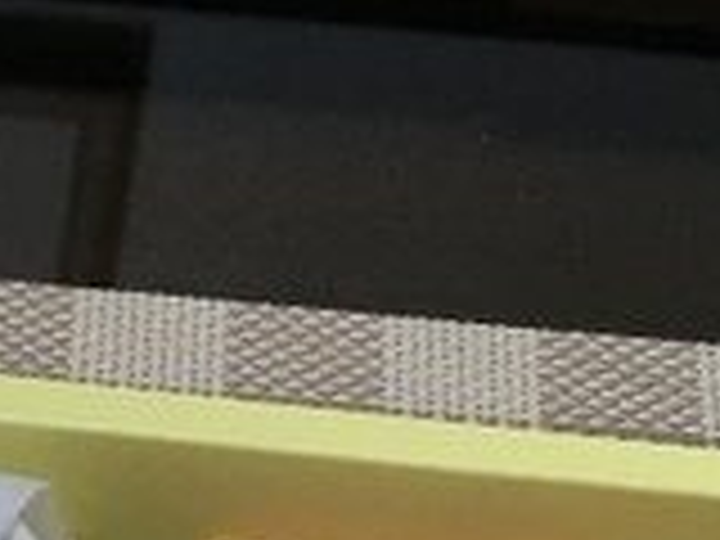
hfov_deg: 12.9
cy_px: 1192
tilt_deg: -54.9
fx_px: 3016
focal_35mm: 145
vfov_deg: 9.4
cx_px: -382
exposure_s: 1/30
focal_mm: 4.15
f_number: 2.2
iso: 32
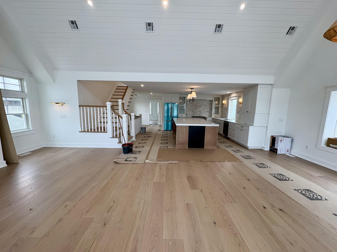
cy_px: 126
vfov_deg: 85.7
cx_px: 168
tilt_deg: -5.0
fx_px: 136
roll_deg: +0.3
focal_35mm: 14
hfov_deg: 102.1
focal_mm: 2.22
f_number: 2.2
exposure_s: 1/120
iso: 80
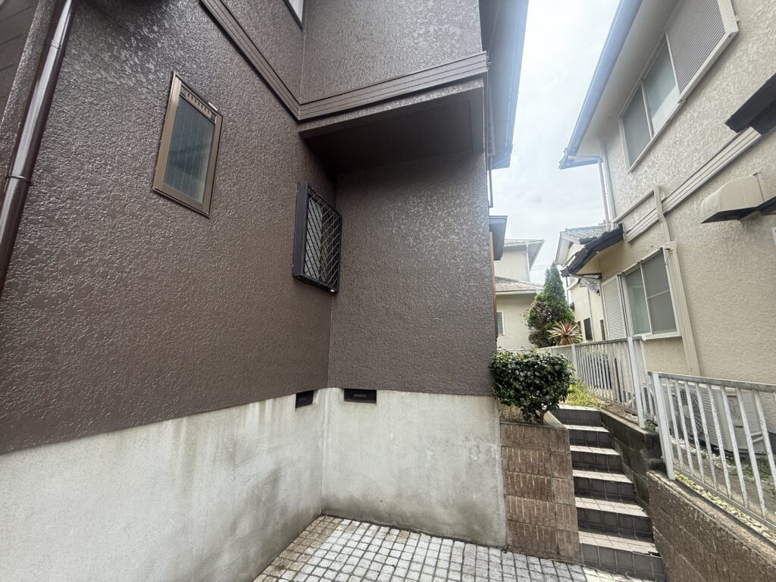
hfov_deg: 102.1
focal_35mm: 14
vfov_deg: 85.7
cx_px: 388
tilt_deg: +12.8
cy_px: 291
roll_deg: -1.4
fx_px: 314
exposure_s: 1/376
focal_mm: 2.22
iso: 64
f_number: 2.2
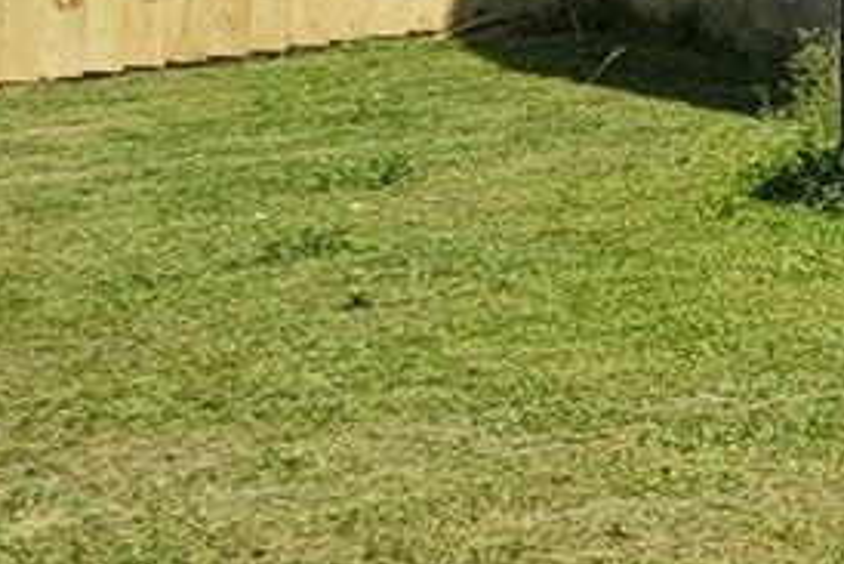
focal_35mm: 202
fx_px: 4738
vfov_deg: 6.8
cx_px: 2301
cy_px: -120
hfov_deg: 8.8
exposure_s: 1/3092
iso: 40
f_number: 1.8
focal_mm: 5.4
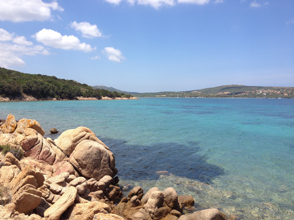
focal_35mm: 35
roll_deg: -0.1
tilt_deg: -5.9
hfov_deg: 52.6
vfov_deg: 40.7
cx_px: 147
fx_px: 297
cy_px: 110
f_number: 2.4
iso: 50
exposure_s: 1/1727
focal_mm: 4.28
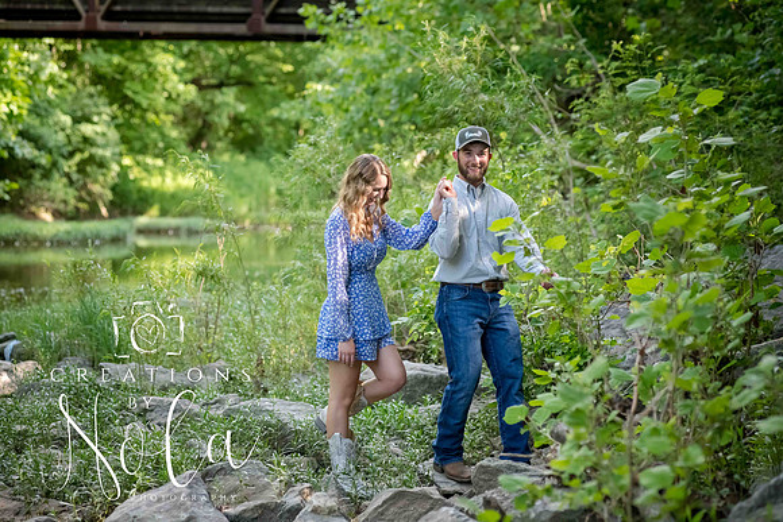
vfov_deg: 11.0
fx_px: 2719
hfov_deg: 16.4
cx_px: 392
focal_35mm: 125
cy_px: 261
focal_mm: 125
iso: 1600
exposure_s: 1/400
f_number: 5
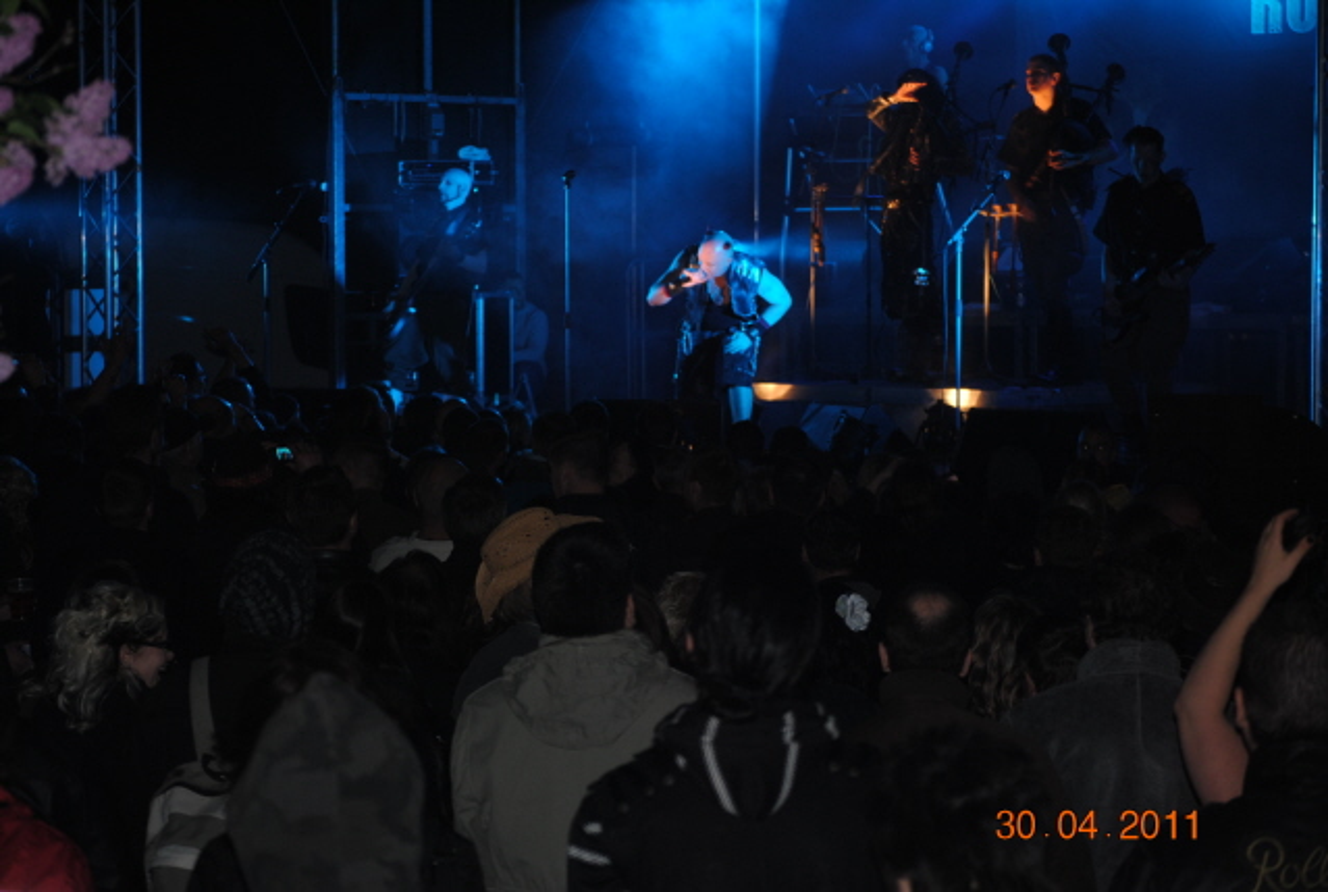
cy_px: 446
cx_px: 664
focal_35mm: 108
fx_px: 3992
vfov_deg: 12.7
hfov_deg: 18.9
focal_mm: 72
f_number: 4.2
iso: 200
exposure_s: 1/60
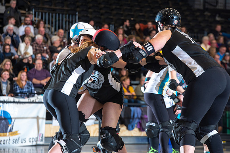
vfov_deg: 8.6
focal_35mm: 160
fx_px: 1022
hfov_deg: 12.8
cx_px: 115
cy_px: 76
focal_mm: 160
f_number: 5.6
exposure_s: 1/160
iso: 500
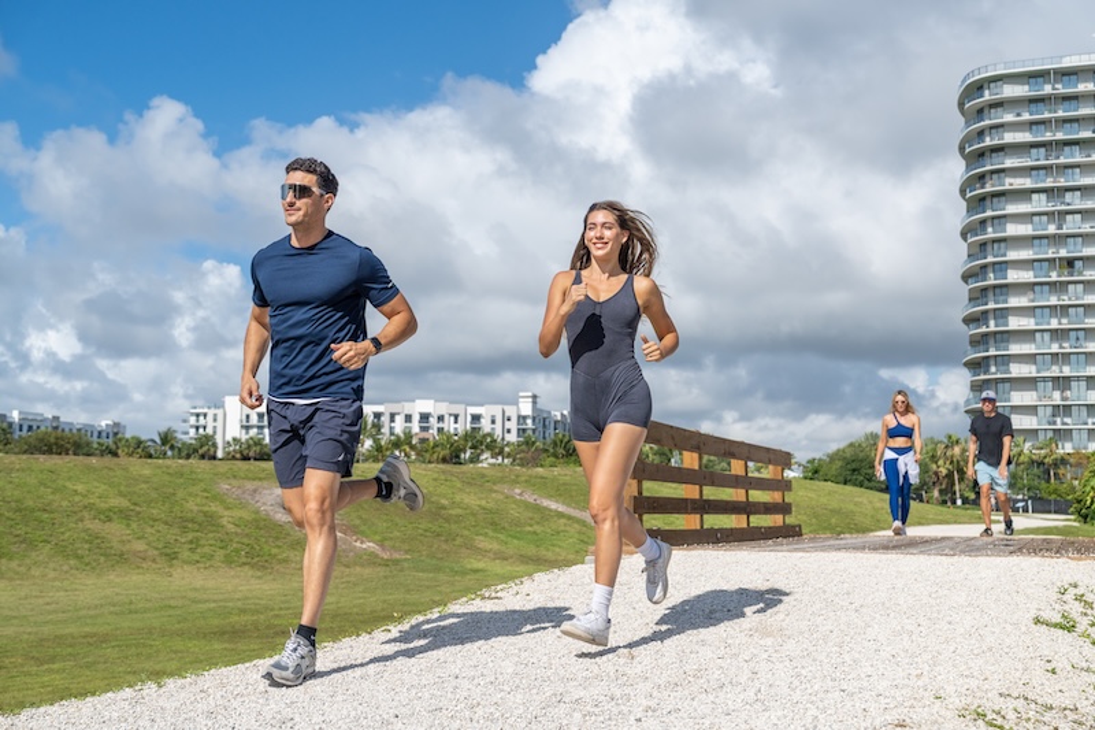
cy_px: 365
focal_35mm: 44
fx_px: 1338
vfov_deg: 30.5
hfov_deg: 44.5
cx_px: 548
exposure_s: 1/2000
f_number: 5
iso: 400
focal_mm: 44
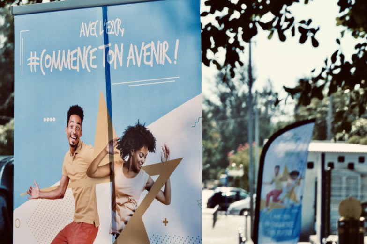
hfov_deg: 12.3
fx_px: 1702
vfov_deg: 8.2
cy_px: 122
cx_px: 184
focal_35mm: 167
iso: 800
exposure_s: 1/2000
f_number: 5.6
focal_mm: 61.6
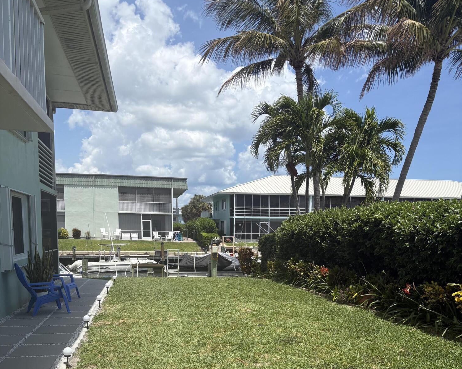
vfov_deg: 41.7
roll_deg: -0.7
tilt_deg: -7.2
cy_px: 290
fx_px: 465
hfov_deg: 52.9
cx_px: 231
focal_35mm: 34
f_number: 1.6
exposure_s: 1/4065
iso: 50
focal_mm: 5.96
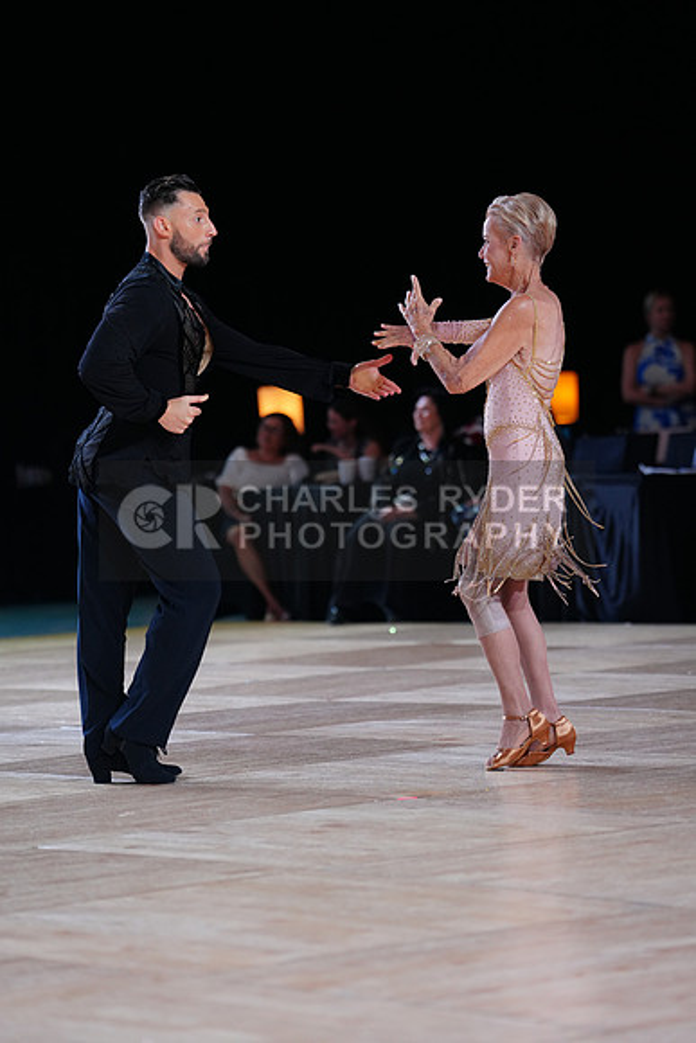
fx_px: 3970
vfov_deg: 15.0
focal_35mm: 137
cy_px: 522
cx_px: 348
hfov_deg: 10.0
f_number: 2.8
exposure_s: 1/800
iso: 1250
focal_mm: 137
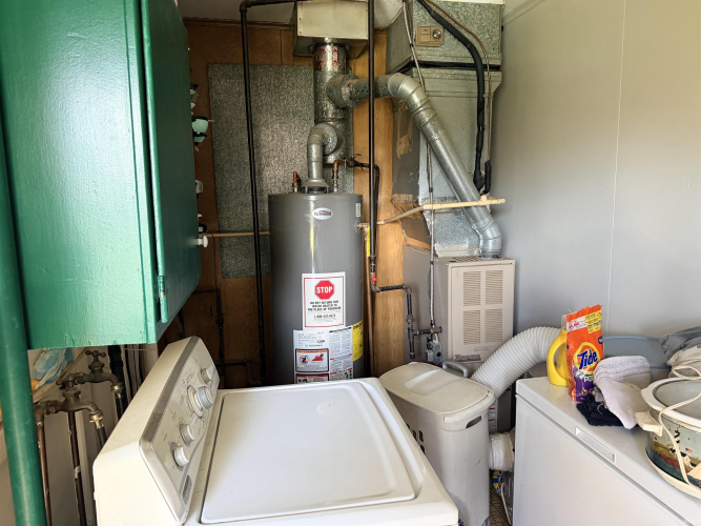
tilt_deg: -8.1
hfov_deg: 71.6
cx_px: 350
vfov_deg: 56.8
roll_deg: +1.7
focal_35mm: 24
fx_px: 486
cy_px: 263
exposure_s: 1/60
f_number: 1.78
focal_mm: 6.76
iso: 320
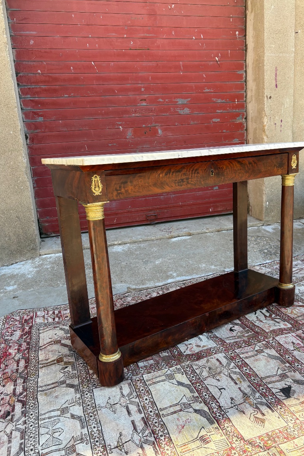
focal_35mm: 28
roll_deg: +2.4
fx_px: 355
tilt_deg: -12.5
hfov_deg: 46.3
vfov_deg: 65.5
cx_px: 174
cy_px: 225
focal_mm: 5.96
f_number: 1.6
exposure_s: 1/465
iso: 64
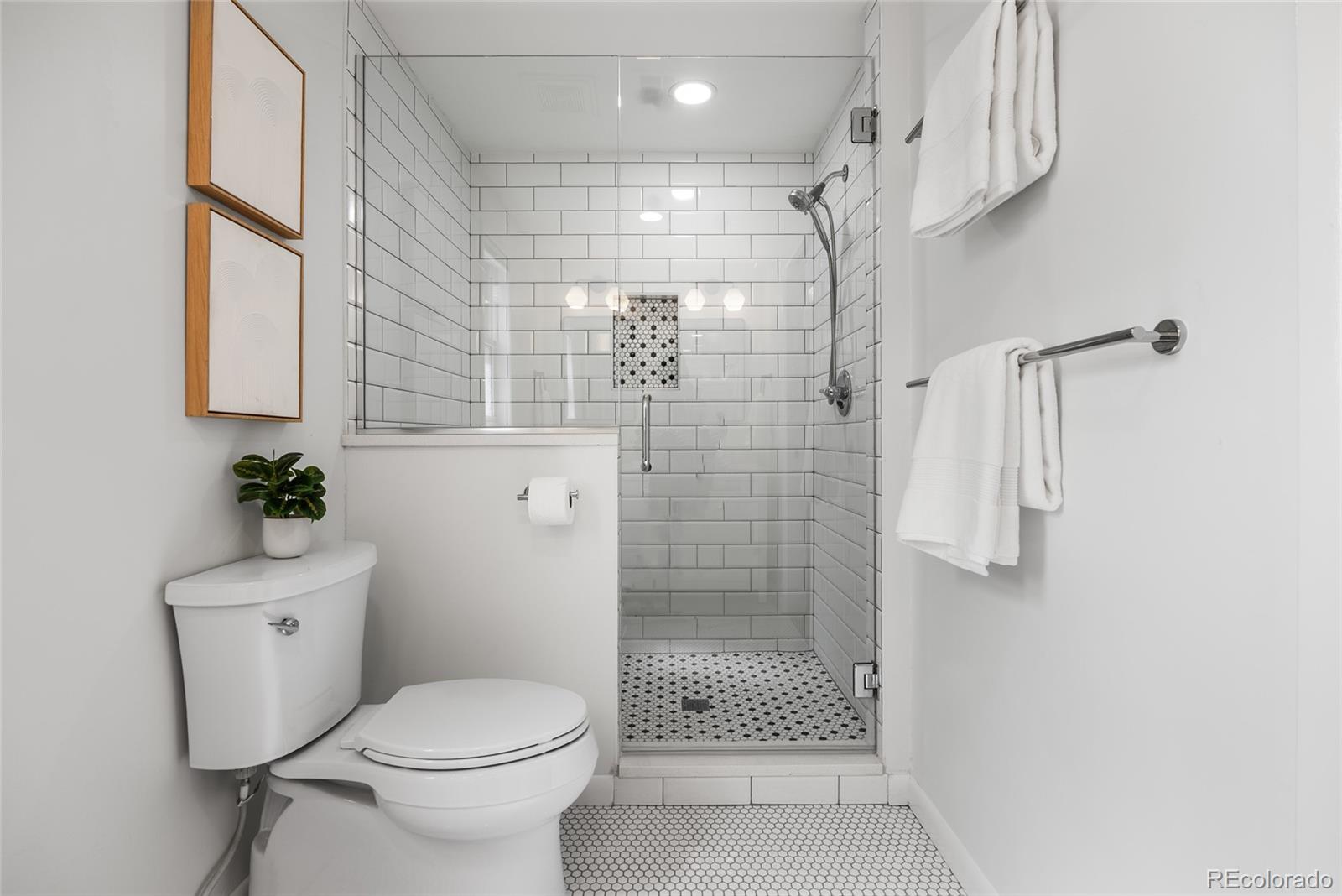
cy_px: 448
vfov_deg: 73.8
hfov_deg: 96.7
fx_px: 597
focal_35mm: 16
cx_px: 671
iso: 200
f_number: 8
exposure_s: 1/6
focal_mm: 16
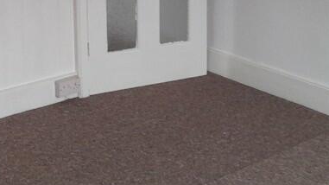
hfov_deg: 26.3
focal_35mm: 79
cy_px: -42
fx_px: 689
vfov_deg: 14.7
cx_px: 62
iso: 250
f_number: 1.8
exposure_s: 1/60
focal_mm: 4
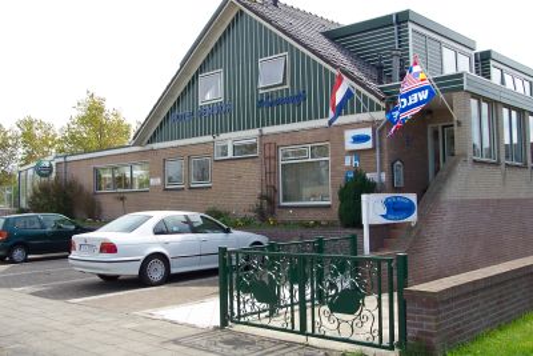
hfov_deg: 50.7
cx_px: 266
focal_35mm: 38
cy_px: 178
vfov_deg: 35.1
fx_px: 563
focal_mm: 8
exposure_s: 1/350
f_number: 4.8
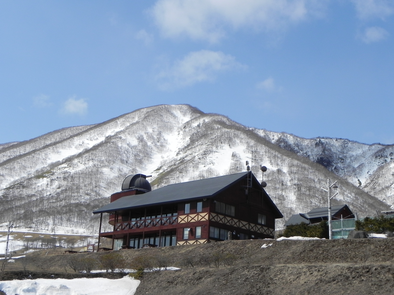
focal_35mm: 52
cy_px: 148
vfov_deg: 28.0
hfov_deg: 36.8
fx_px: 592
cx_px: 197
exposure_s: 1/540
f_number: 8
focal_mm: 9.2
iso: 160
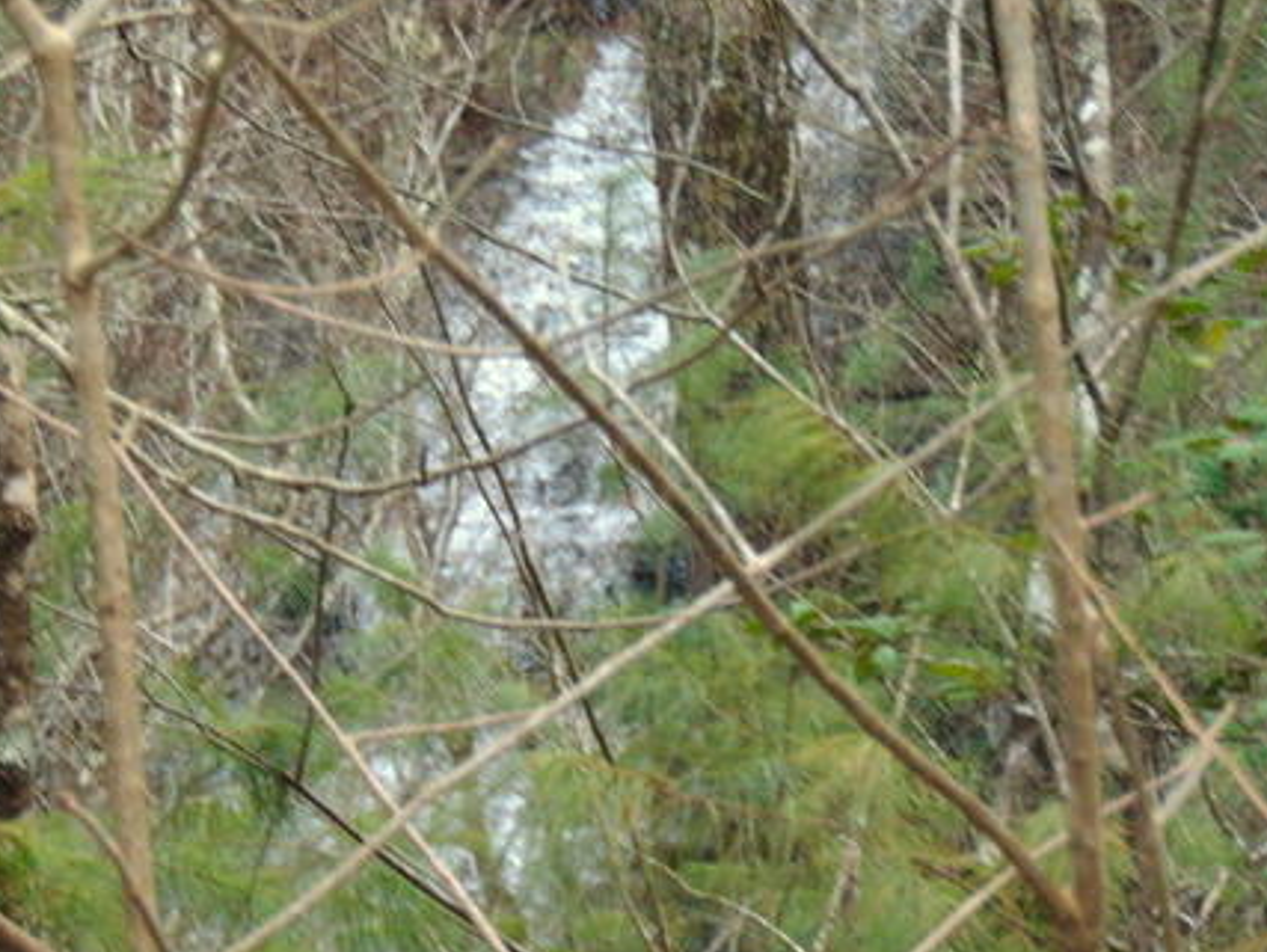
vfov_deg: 4.8
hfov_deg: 6.4
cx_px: 312
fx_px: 11246
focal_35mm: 307
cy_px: 451
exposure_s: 1/60
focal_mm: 29.5
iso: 200
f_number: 4
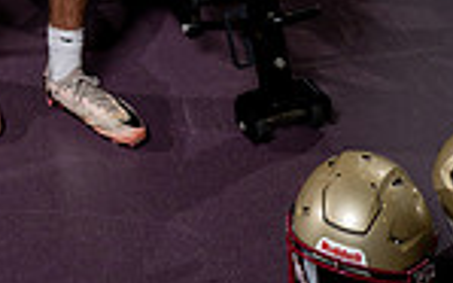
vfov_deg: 12.5
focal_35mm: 83
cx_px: 18
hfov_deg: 24.0
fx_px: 1024
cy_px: -390
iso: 640
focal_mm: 27
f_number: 5.6
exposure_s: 1/250
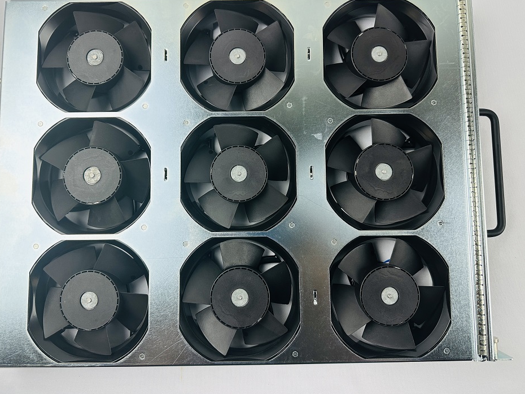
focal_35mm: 26
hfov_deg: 67.3
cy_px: 183
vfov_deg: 53.0
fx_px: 394
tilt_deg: -84.5
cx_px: 255
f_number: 1.78
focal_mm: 6.86
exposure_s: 1/120
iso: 125
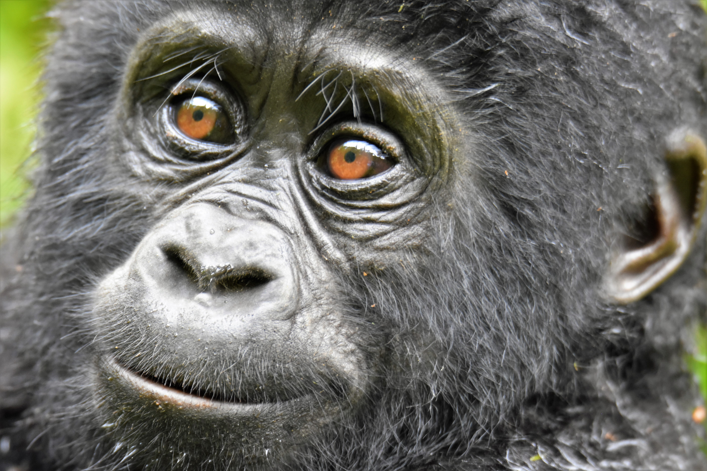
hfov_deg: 3.1
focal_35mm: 660
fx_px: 12962
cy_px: 236
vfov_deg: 2.1
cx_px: 354
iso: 1600
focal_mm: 440
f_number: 6.3
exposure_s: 1/40
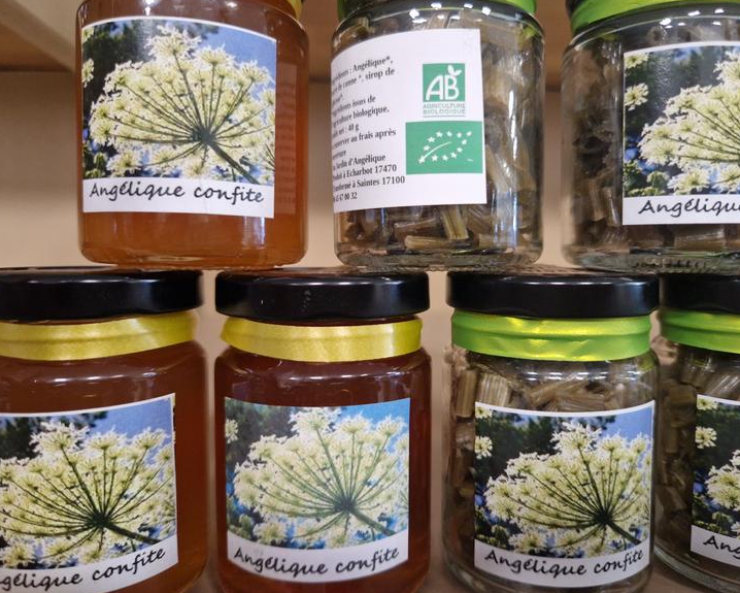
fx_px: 548
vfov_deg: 56.8
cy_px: 287
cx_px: 407
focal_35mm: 25
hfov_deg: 67.9
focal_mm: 5.4
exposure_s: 1/100
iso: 100
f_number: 1.8
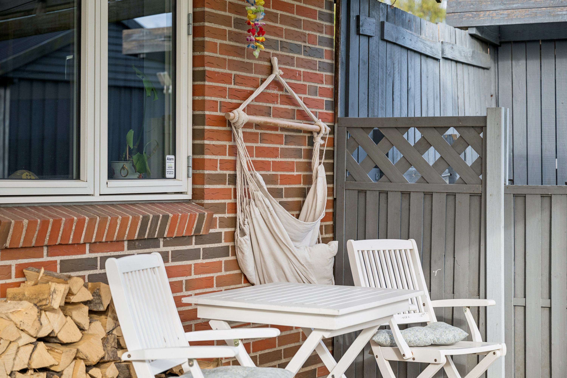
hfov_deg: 28.8
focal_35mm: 70
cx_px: 284
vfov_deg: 19.5
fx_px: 1102
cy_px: 189
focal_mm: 70
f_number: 3.2
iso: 160
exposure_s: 1/500
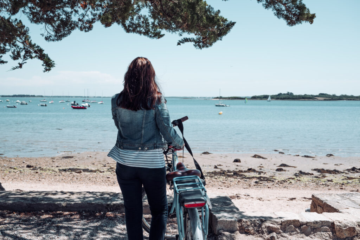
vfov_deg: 34.3
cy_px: 120
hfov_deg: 49.5
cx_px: 180
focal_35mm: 39
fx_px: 390
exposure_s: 1/500
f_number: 8
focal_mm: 39
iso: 100
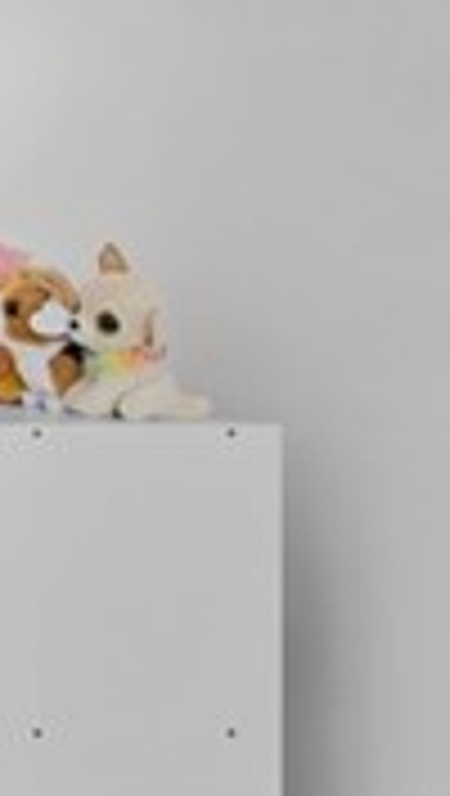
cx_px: -1228
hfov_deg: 8.6
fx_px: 1903
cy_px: 252
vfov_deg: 23.5
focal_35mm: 90
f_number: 8
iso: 2500
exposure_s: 1/8
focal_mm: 14
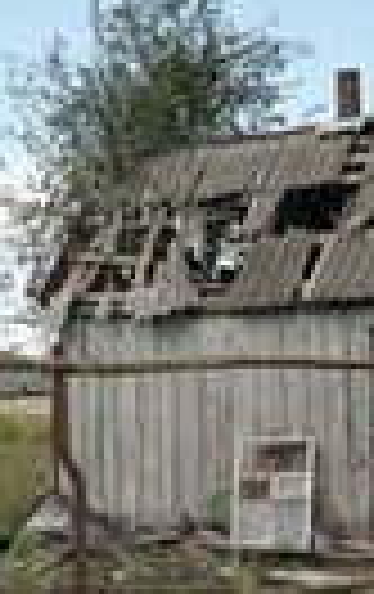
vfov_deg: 27.4
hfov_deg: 17.5
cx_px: 315
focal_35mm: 74
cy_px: 448
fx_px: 1202
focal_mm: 24
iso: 100
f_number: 2.8
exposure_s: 1/200
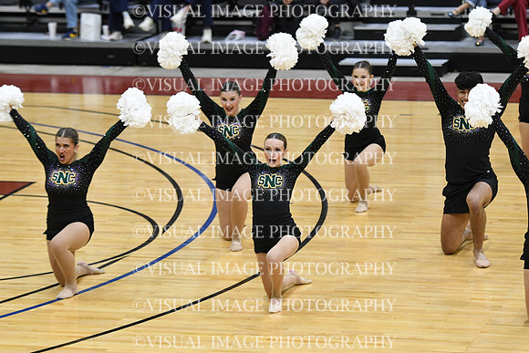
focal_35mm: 168
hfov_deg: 12.2
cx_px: 264
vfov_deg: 8.2
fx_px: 2469
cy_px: 176
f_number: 2.8
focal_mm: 112
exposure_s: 1/400
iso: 3200
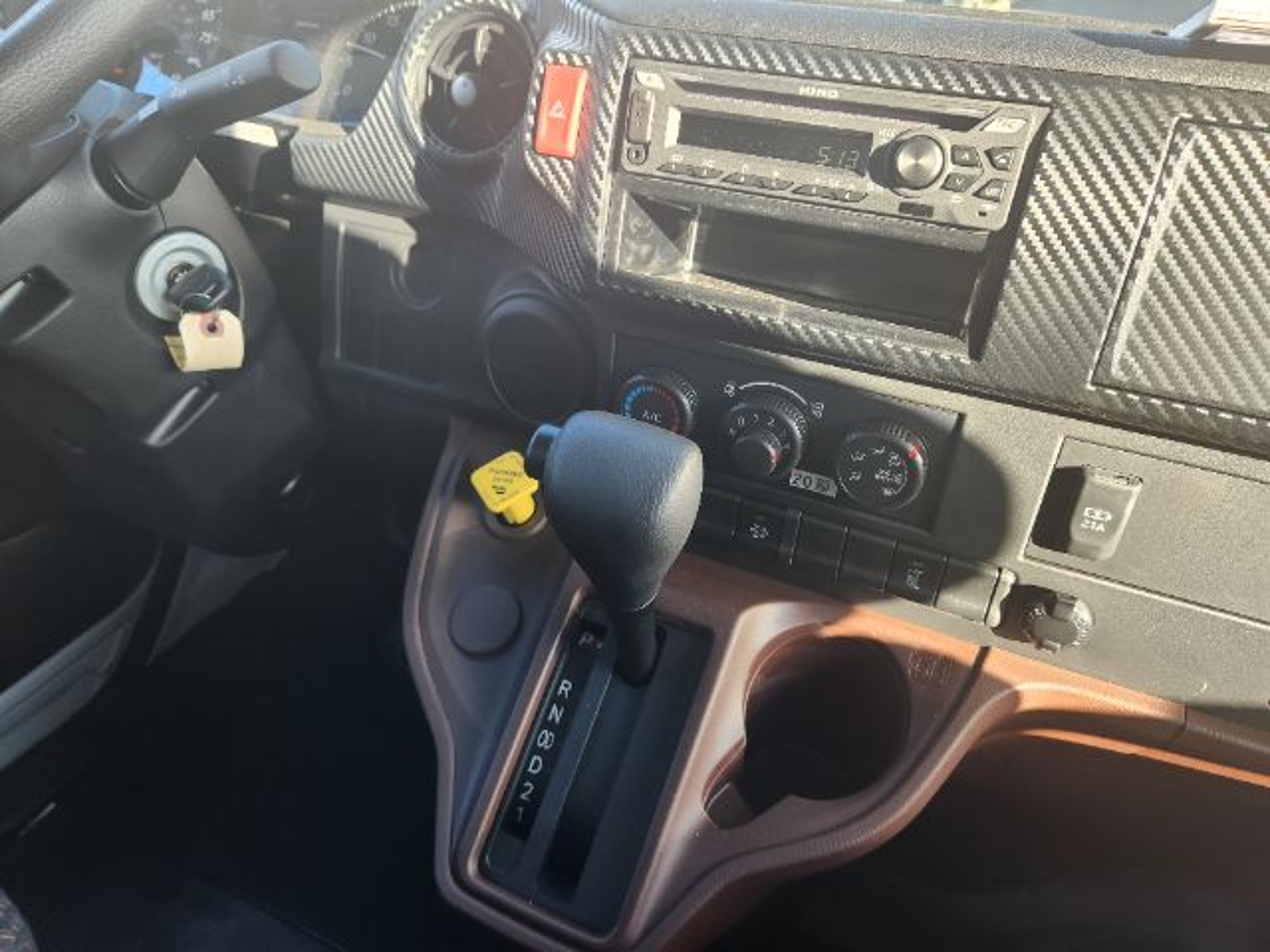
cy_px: 476
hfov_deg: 73.9
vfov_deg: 58.9
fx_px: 844
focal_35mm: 23
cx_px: 635
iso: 100
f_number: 1.8
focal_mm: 5.4
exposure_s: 1/180
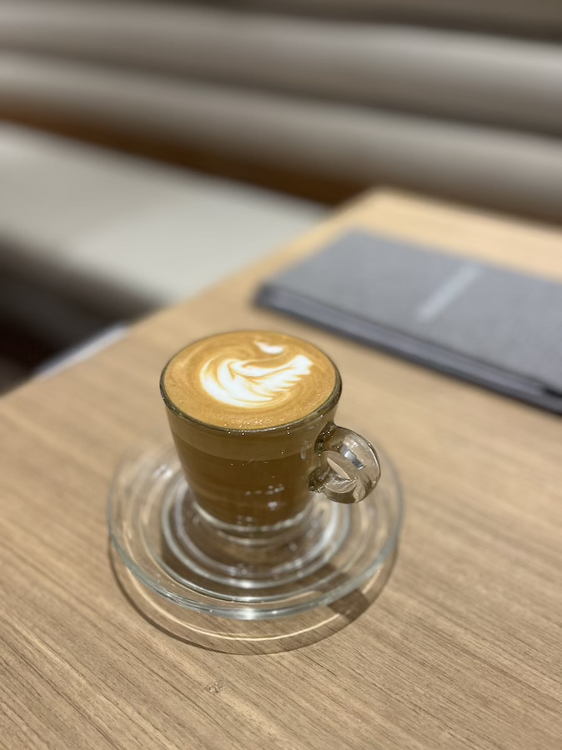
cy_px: 375
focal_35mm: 26
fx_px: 563
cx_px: 281
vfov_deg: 67.3
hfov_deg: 53.0
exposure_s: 1/60
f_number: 1.6
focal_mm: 5.1
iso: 125
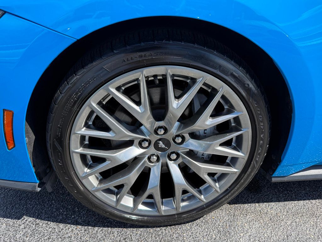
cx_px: 161
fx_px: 223
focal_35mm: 24
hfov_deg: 71.6
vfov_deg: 56.8
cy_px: 121
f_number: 1.78
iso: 100
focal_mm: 6.76
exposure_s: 1/1553
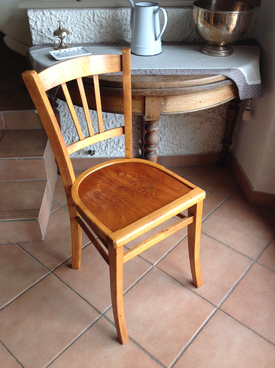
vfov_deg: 52.7
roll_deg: +1.9
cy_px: 184
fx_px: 372
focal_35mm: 35
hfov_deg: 40.6
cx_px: 138
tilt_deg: -36.0
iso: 64
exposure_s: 1/40
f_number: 2.4
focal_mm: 4.28
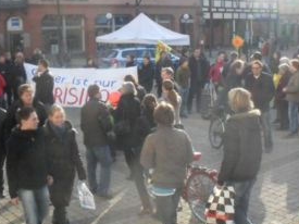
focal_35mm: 51
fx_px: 440
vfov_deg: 28.5
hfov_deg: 37.5
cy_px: 99
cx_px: 149
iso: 800
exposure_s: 1/750
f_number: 8.4
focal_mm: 6.3
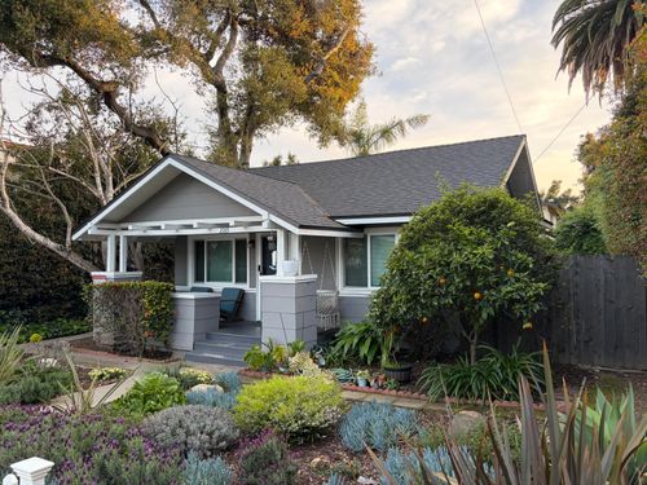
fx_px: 486
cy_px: 242
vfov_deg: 53.1
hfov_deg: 67.3
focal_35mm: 26
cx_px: 324
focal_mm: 5.96
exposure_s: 1/194
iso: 64
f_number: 1.6
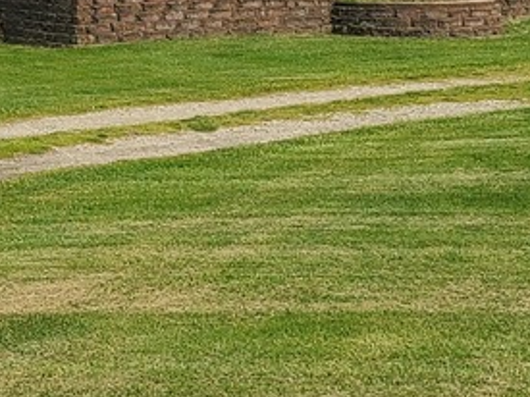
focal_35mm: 136
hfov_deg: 14.0
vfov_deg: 10.4
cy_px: -241
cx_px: -131
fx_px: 2081
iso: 40
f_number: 1.8
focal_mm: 5.4
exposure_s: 1/1480
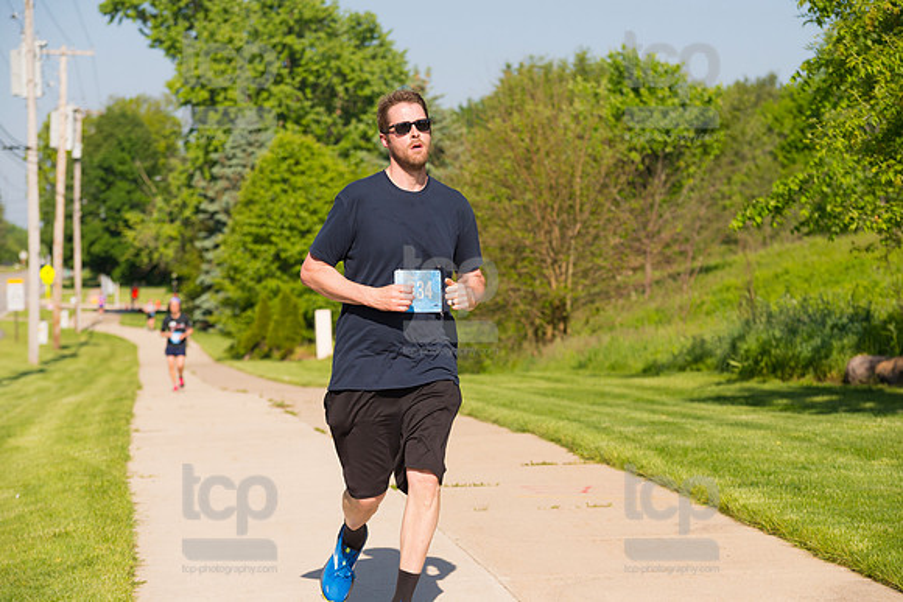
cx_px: 452
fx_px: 2810
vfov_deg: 12.2
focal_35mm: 112
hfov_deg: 18.3
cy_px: 301
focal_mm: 112
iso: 400
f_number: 5.6
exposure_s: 1/2000
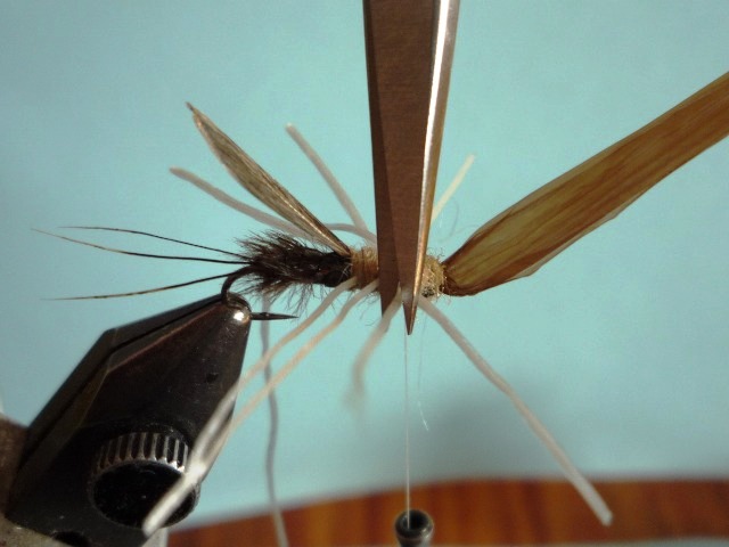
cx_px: 364
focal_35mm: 30
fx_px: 632
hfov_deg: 60.0
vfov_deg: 46.8
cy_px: 274
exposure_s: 1/30
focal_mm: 5.2
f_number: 3.3
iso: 100
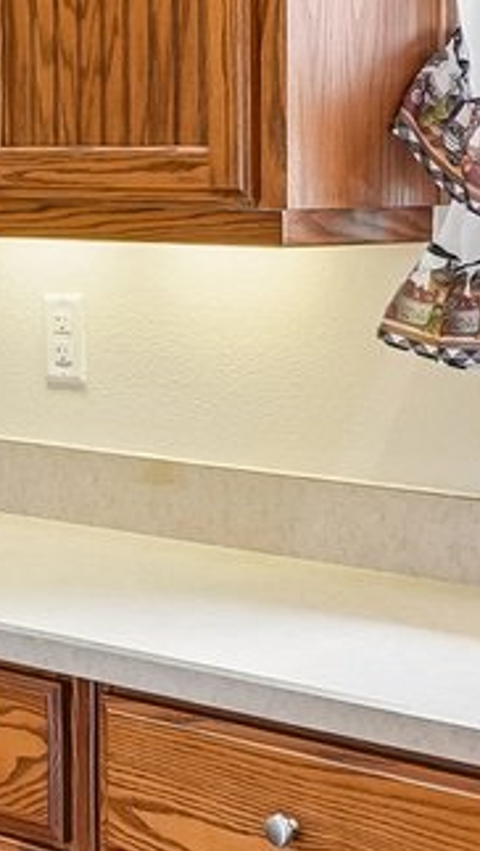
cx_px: -417
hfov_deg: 10.1
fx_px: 2554
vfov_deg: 18.7
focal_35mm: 113
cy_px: 151
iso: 400
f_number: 9
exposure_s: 1/6
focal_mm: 17
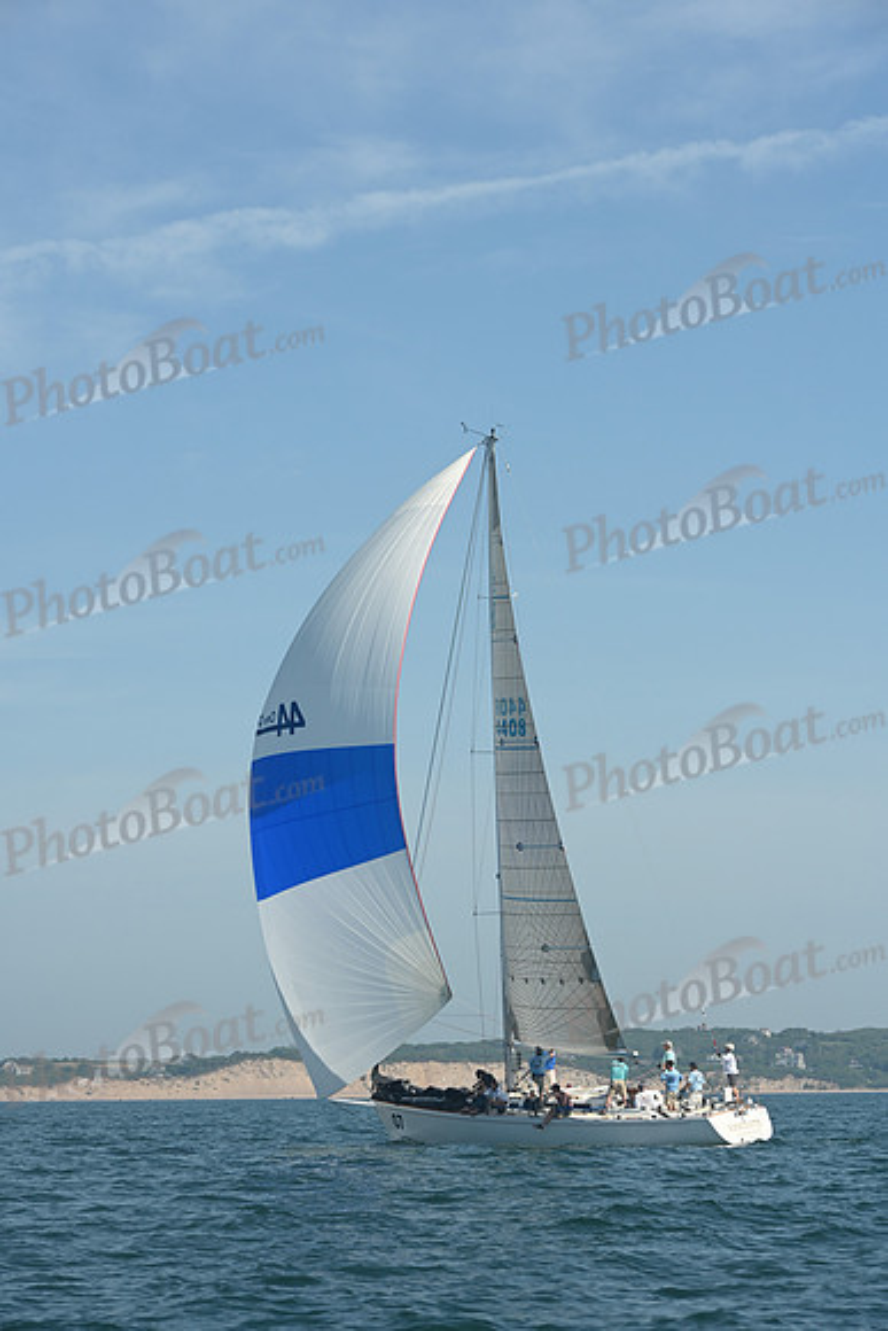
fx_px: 4289
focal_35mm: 116
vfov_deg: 17.6
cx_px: 444
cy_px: 666
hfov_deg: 11.8
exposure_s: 1/1000
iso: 320
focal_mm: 116
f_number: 8
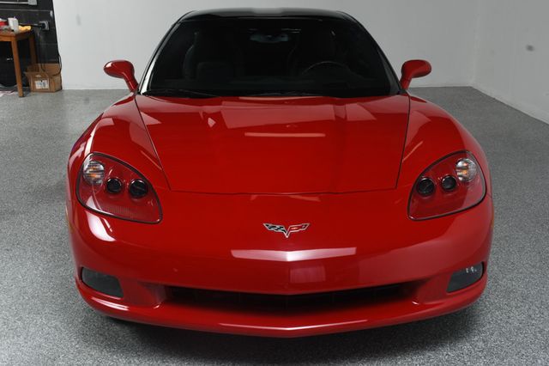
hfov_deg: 43.6
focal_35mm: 45
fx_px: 686
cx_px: 274
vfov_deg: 29.8
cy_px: 183
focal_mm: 30
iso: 100
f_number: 11
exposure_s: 1/160
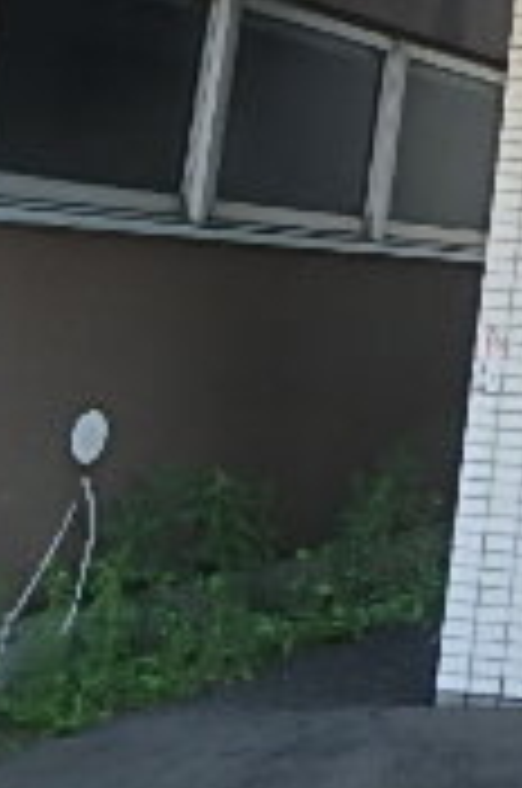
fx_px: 1747
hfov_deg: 14.4
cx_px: 1017
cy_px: -77
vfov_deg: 23.8
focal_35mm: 80
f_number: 3.5
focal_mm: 3.7
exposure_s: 1/125
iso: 125
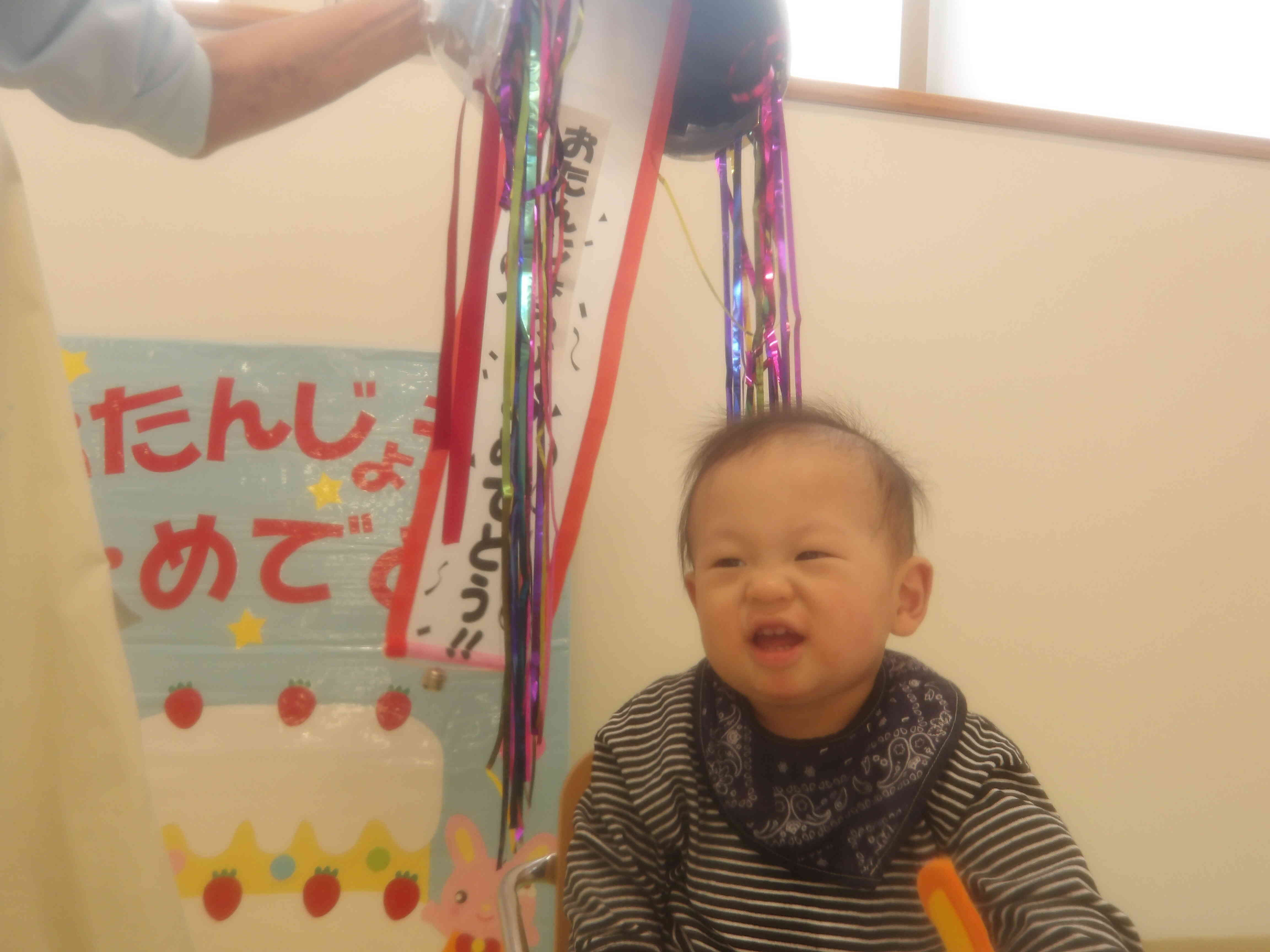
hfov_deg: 65.3
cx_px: 635
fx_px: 991
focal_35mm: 27
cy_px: 476
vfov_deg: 51.4
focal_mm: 4.9
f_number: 3
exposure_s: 1/60
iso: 100
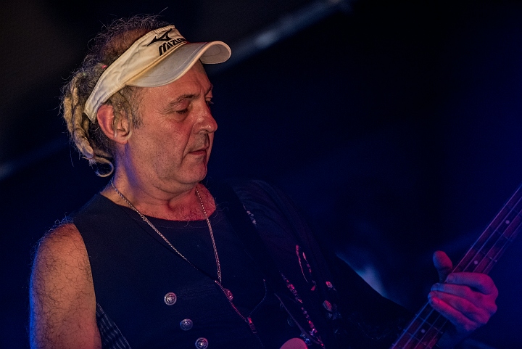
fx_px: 2902
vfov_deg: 6.9
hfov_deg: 10.3
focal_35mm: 200
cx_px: 261
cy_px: 174
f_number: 2.8
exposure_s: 1/100
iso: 2000
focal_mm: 200
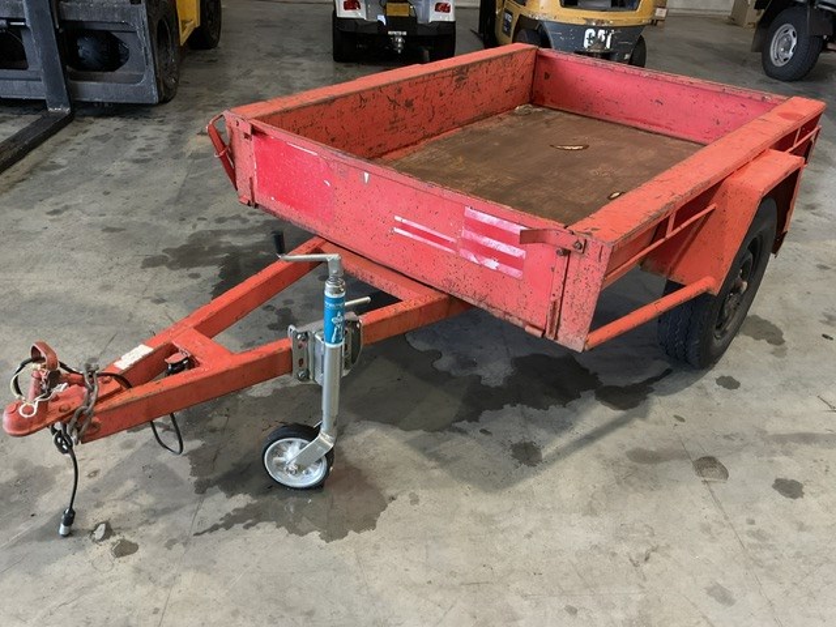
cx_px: 418
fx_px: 700
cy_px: 314
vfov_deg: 48.2
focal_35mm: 29
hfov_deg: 61.7
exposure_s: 1/33
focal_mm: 3
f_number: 1.8
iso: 200
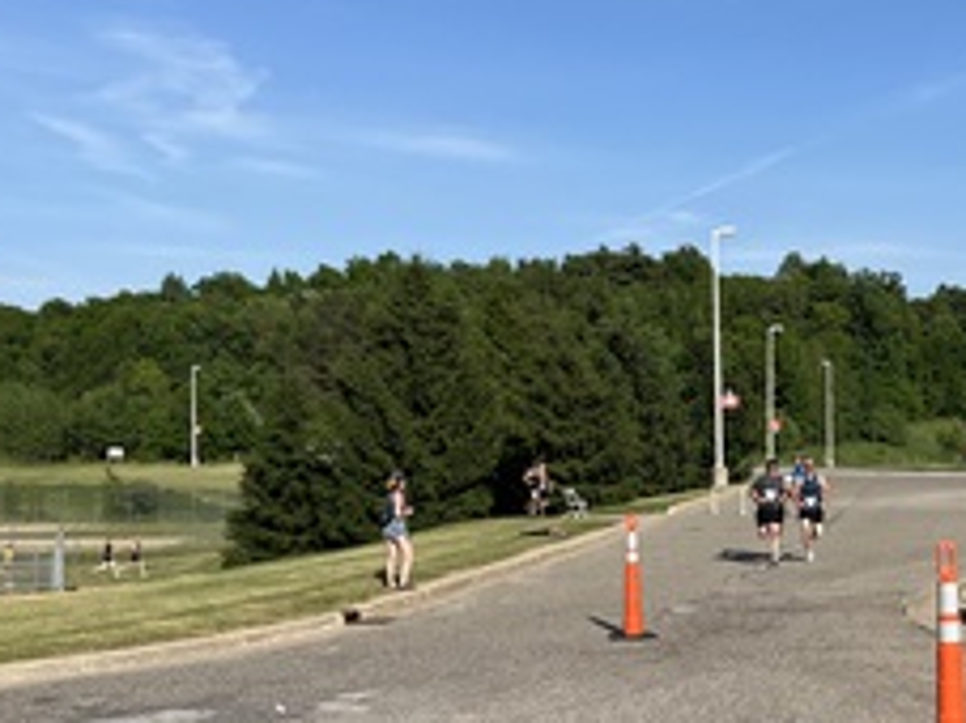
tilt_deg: +0.0
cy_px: 472
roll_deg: -0.7
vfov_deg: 23.2
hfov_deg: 29.7
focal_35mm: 63
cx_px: 834
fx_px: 1757
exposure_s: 1/4016
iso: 50
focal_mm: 5.1
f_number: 1.6
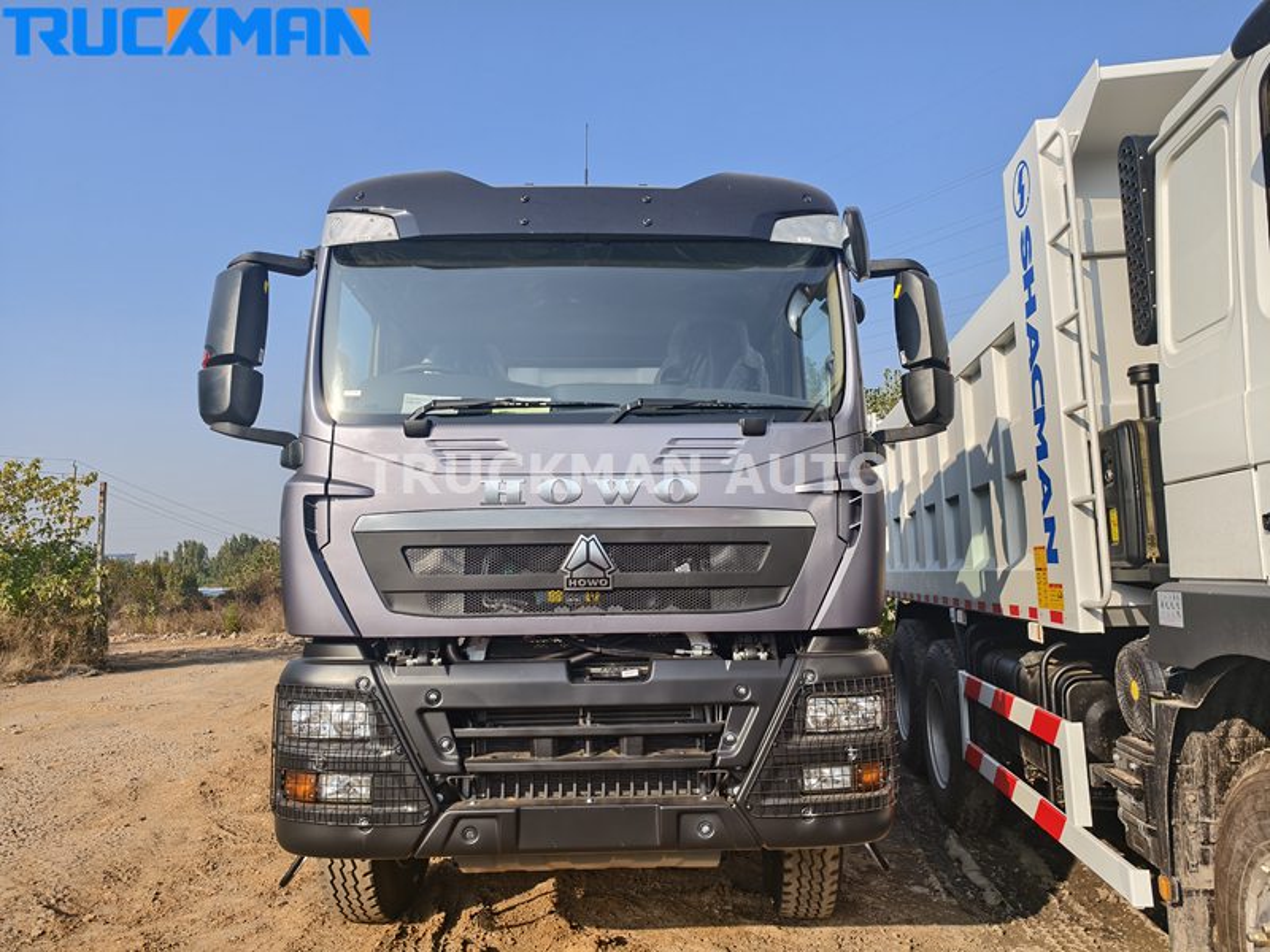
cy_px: 476
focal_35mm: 23
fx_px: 844
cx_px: 635
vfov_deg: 58.9
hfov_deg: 73.9
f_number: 1.57
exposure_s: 1/2004
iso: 72
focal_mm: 5.6
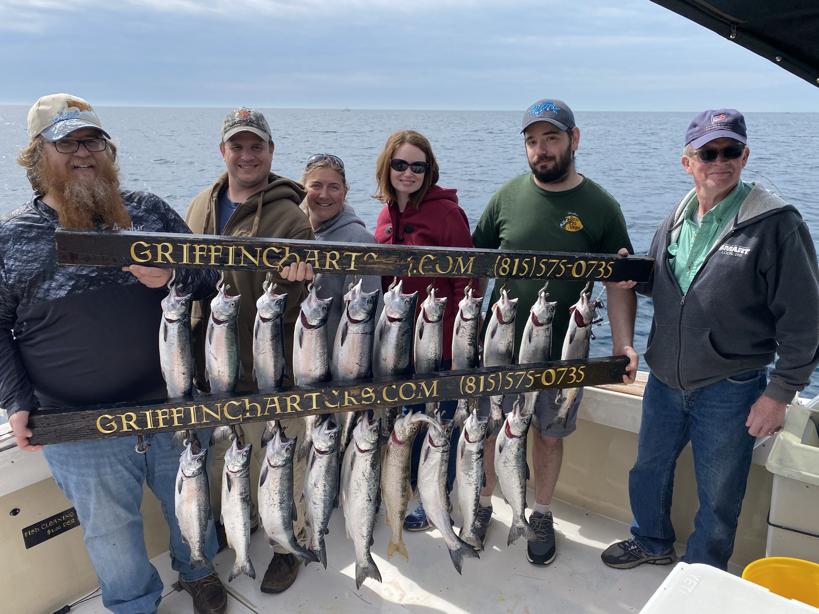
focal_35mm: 26
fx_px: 615
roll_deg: +0.7
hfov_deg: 67.3
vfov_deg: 53.1
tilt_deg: -17.3
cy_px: 307
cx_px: 410
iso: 32
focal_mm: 4.25
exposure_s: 1/2141
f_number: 1.8
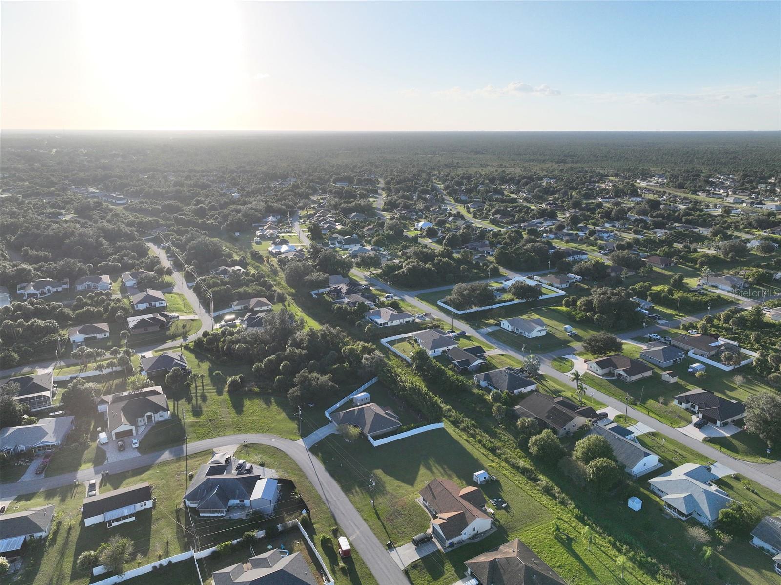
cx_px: 390
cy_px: 292
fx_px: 541
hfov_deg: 71.6
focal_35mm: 24
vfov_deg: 56.8
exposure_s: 1/2000
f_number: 4.5
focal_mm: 12.29
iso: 110
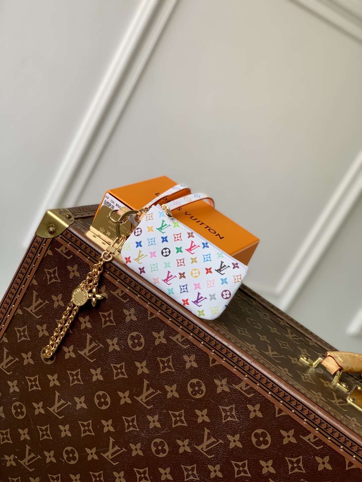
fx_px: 725
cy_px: 241
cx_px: 181
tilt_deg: -16.5
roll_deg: -29.3
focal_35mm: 52
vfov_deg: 36.8
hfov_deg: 28.0
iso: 16
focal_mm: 6
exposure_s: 1/122
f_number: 2.4
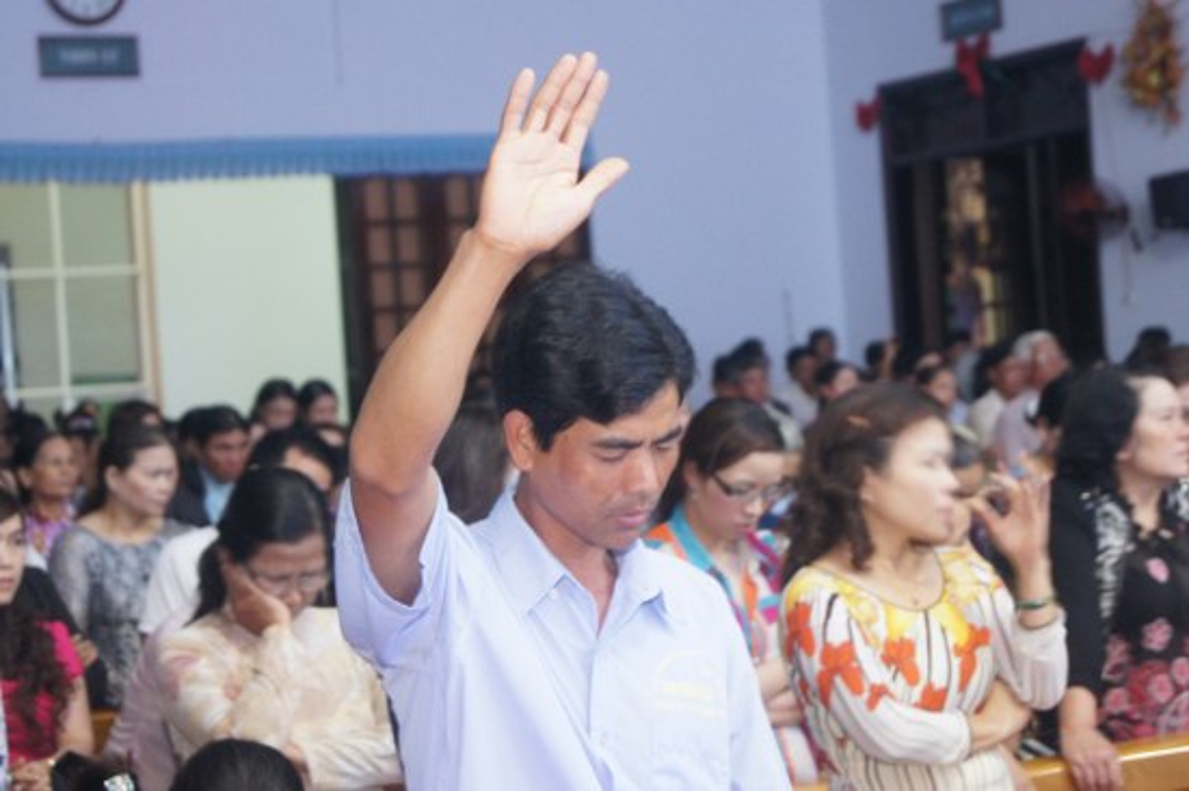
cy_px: 396
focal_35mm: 82
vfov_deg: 16.5
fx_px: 2723
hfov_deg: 24.6
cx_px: 594
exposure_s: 1/4
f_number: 5.6
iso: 800
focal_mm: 55
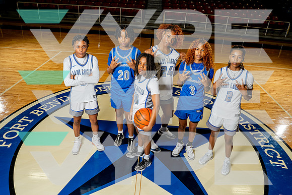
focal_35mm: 28
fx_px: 227
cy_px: 98
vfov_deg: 46.4
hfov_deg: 65.5
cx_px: 146
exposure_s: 1/250
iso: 640
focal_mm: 28
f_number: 5.6
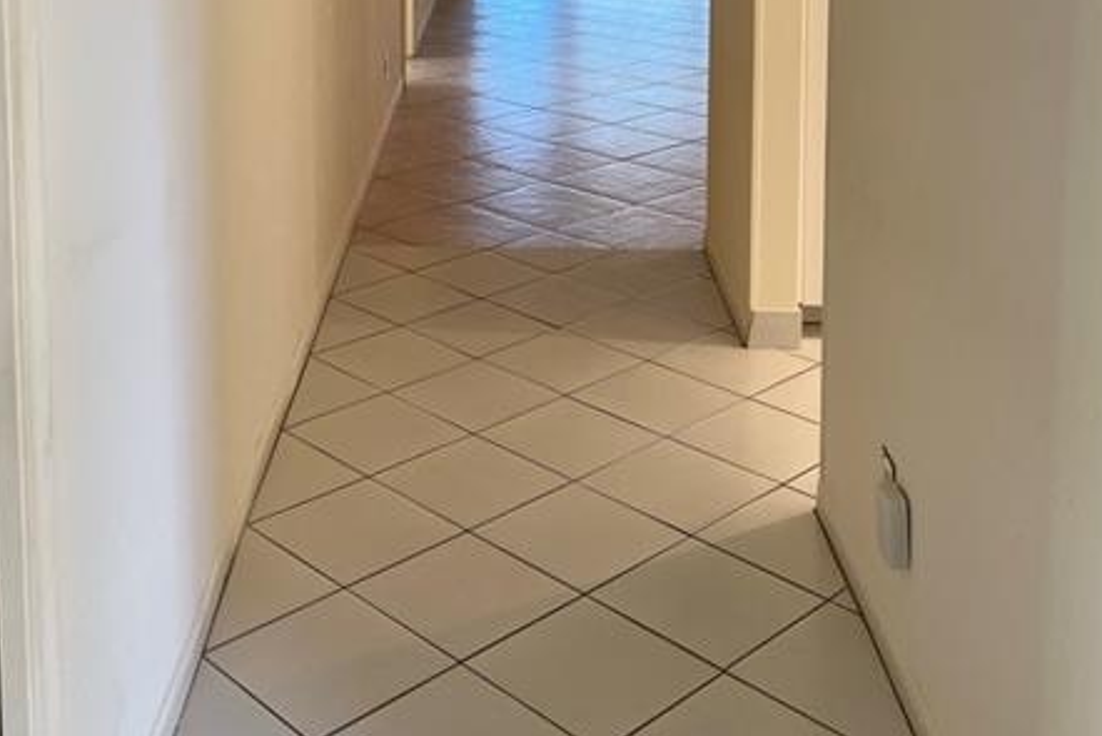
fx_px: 1439
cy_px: -20
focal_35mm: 47
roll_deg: +0.9
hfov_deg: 41.7
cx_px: 451
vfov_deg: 26.9
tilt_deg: -4.6
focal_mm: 5.7
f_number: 1.5
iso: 125
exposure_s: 1/120
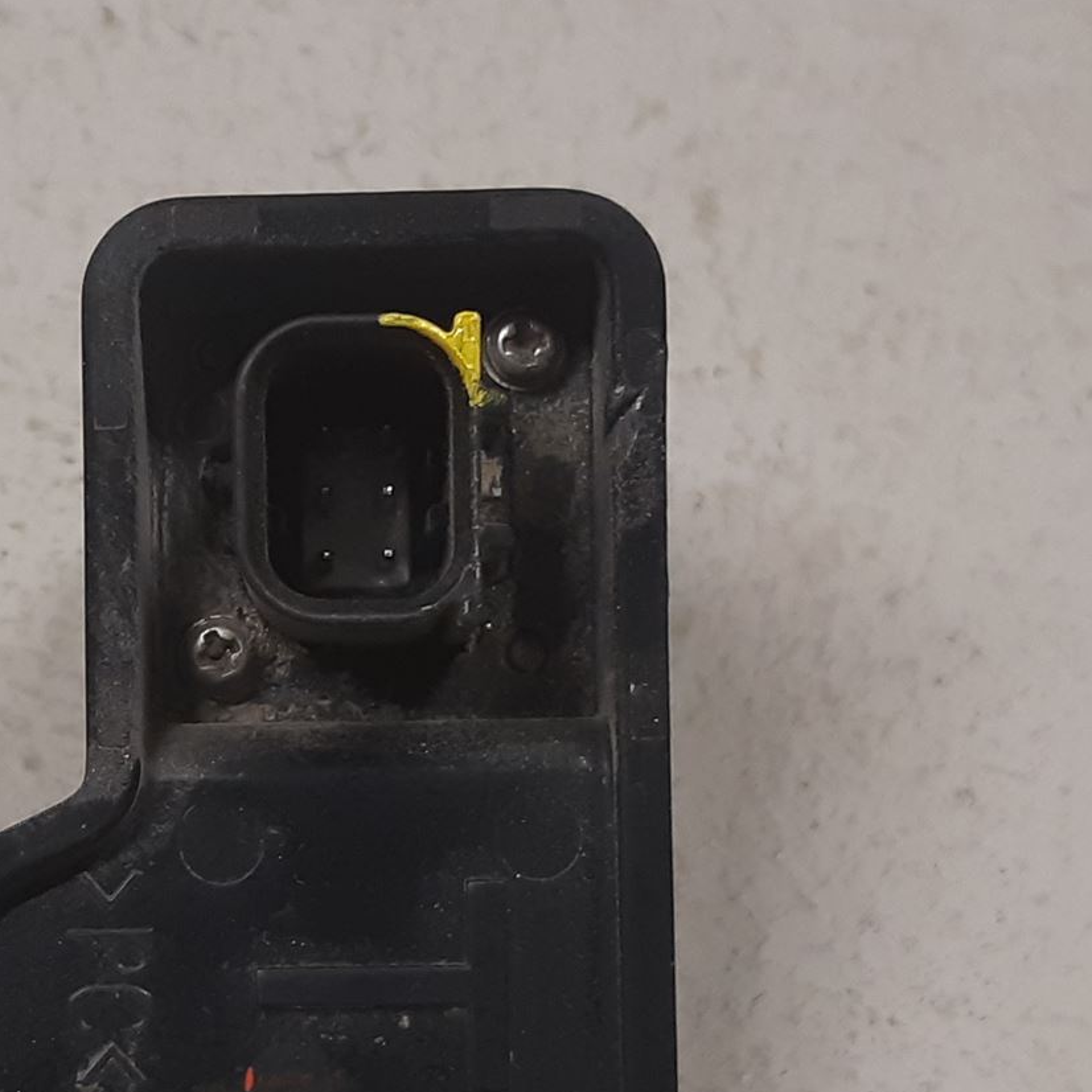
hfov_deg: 29.4
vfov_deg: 29.9
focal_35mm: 57
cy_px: 710
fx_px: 2034
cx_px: 226
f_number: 1.7
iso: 100
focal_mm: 3.93
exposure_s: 1/50
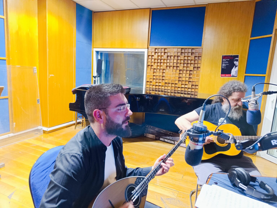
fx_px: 192
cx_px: 138
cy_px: 104
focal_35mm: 24
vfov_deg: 56.8
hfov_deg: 71.6
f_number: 1.88
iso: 757
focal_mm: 5.59
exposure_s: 1/25
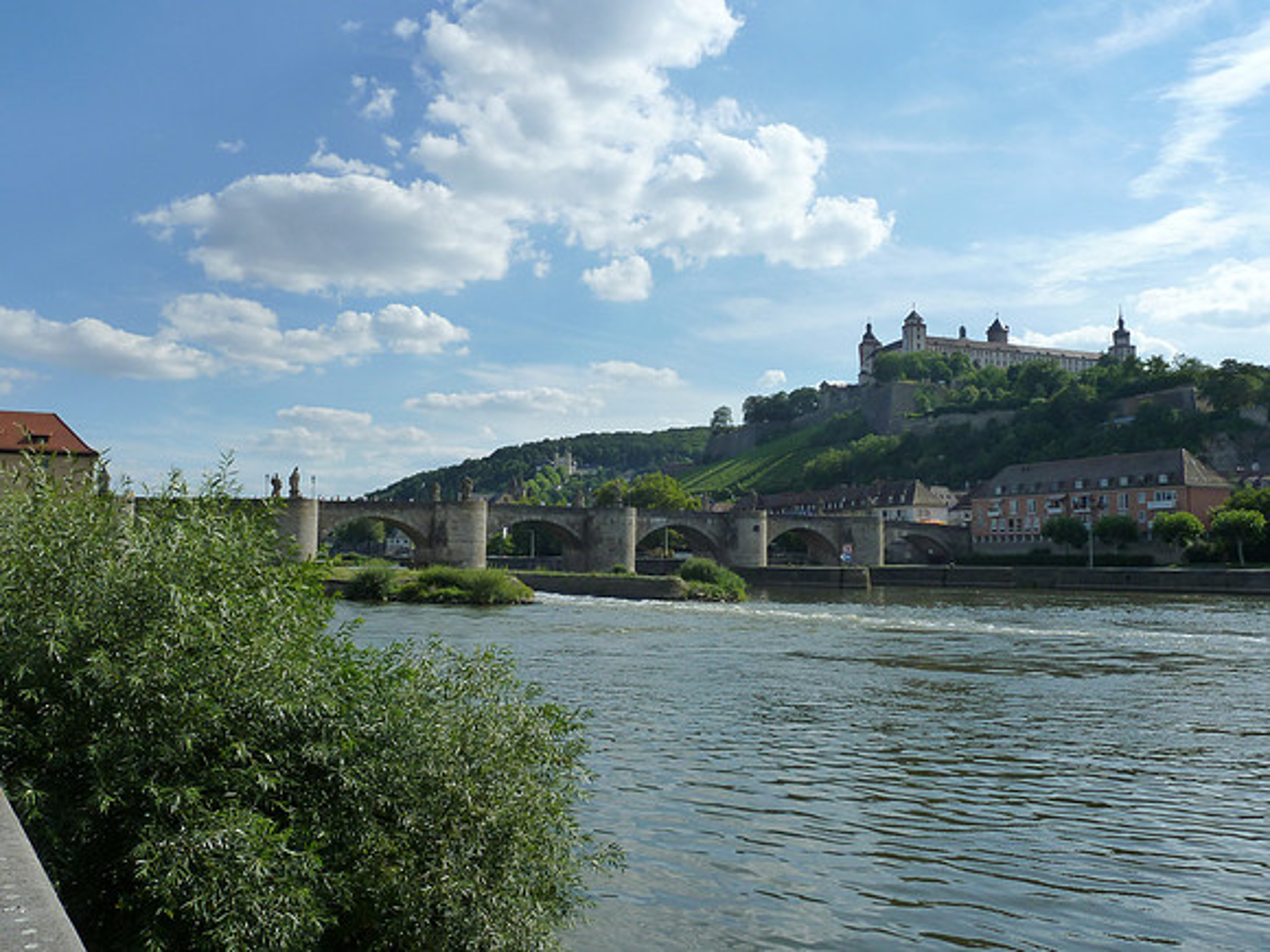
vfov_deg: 46.8
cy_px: 476
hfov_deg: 60.0
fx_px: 1101
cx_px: 635
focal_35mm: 30
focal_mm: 5
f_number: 5.6
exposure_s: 1/500
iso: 125
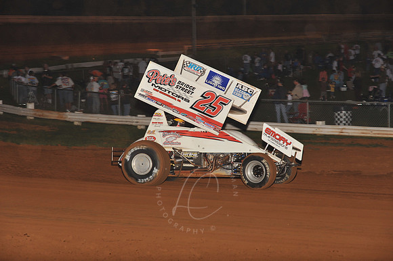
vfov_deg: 12.2
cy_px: 130
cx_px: 196
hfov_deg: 18.3
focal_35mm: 112
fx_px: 1222
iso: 800
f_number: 6.3
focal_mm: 112
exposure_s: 1/320
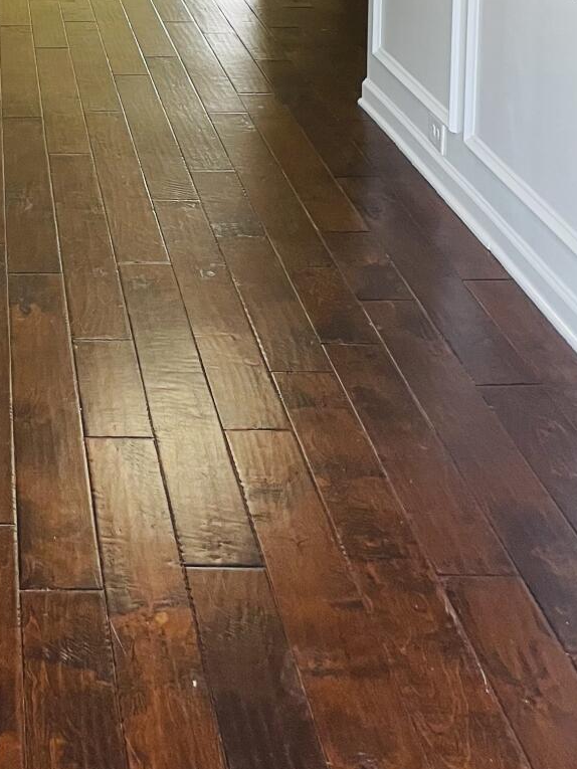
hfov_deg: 20.7
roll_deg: +1.7
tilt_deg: -7.1
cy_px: -109
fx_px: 1511
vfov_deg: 26.0
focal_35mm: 68
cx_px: -41
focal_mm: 4.2
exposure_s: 1/60
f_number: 1.6
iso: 80
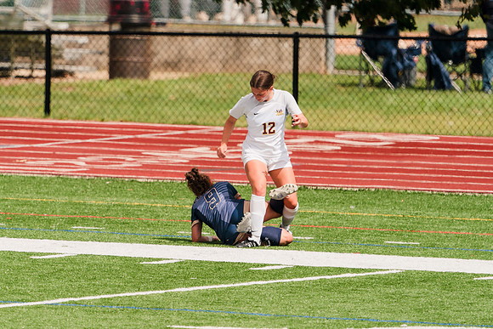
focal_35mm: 833
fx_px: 11411
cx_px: 151
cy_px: 165
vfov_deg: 1.7
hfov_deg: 2.5
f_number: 6.3
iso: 250
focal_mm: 600
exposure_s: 1/1600
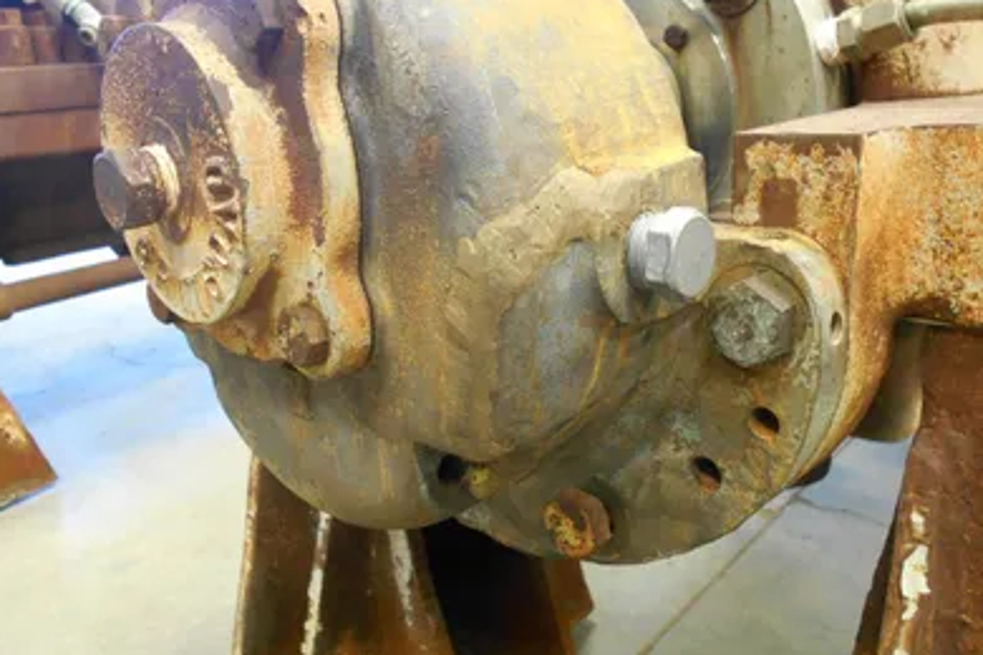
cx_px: 499
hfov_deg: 58.7
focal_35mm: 32
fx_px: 874
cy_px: 312
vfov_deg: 41.1
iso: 400
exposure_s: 1/10
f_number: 3.4
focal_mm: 5.1
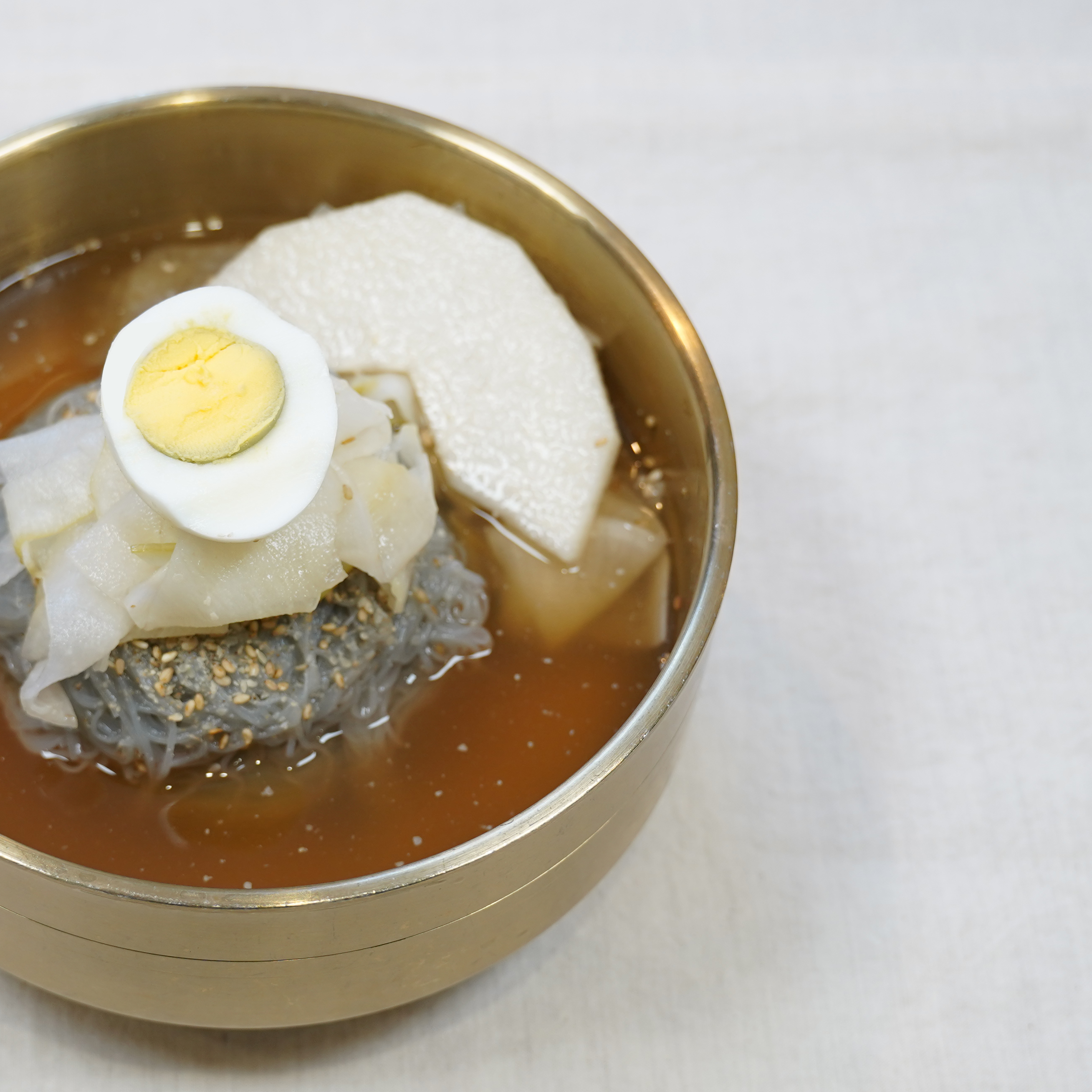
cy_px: 545
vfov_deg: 22.2
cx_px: 286
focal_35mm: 78
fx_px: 2784
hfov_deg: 22.0
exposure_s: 1/100
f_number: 4
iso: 400
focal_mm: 41
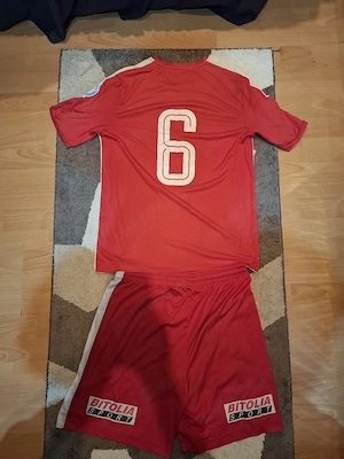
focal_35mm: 23
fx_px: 305
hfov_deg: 58.9
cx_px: 172
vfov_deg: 73.9
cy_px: 230
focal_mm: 5.54
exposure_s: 1/25
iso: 500
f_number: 1.8
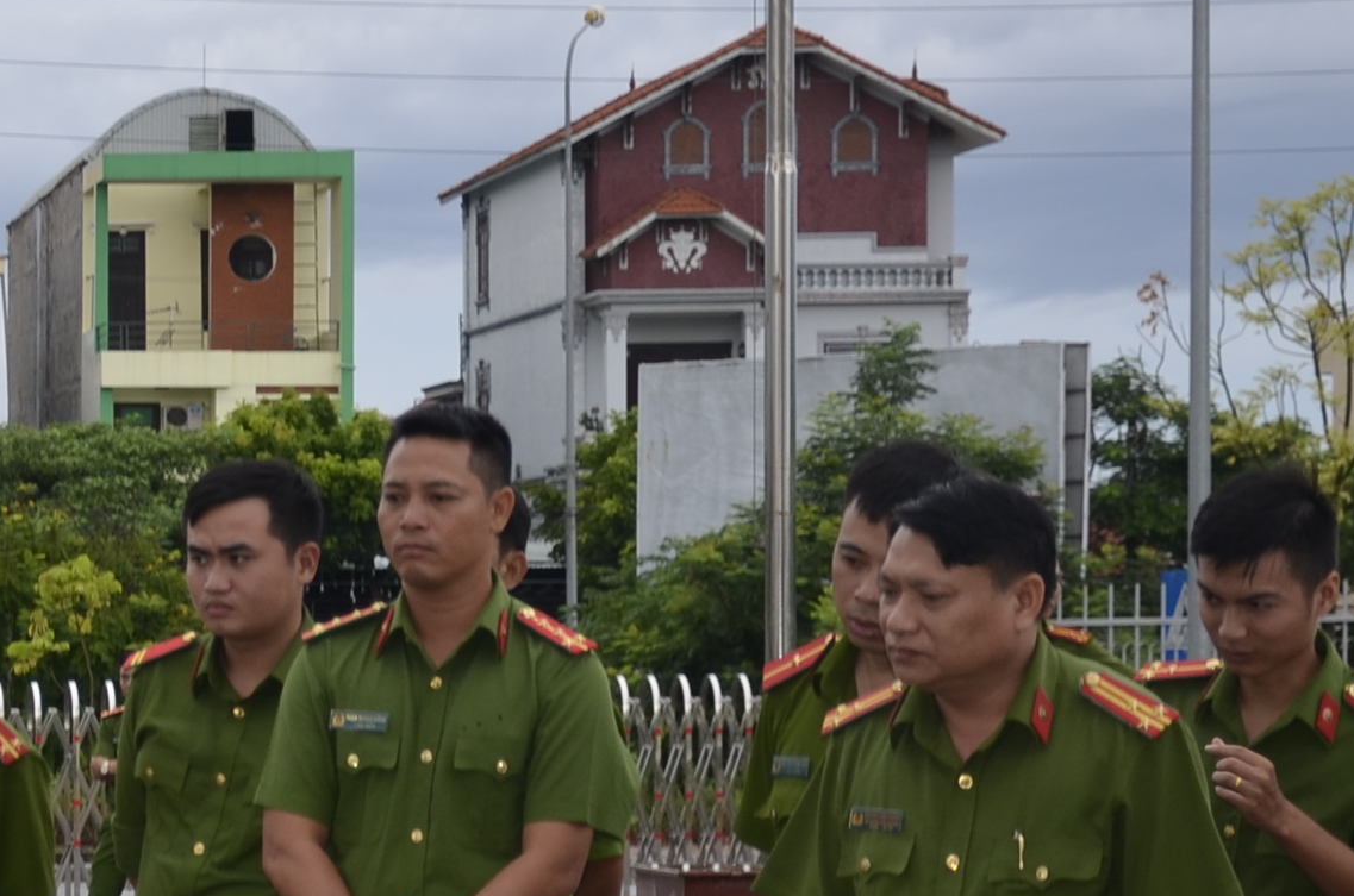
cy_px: 858
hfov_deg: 12.8
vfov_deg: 8.7
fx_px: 5855
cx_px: -317
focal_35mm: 156
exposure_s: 1/250
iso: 140
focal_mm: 32
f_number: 4.2
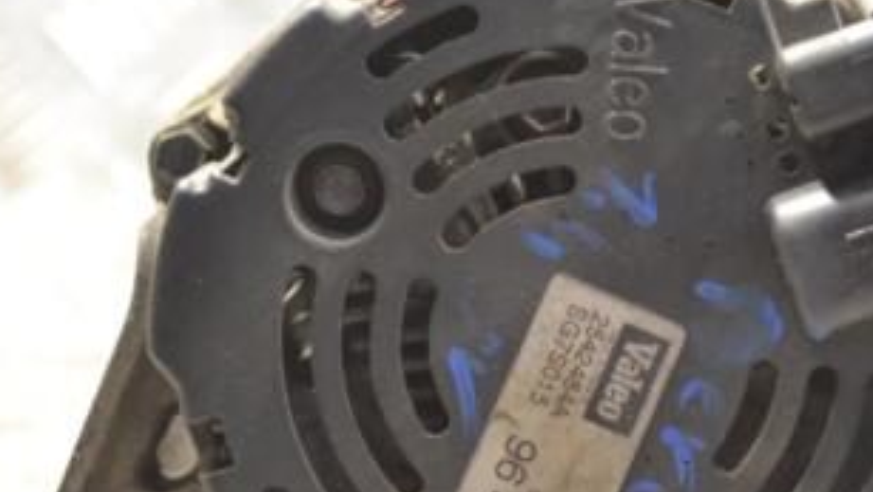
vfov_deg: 8.8
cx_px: 600
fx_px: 3196
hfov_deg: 15.5
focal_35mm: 138
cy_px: 301
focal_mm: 45
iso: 3200
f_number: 5.3
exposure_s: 1/80
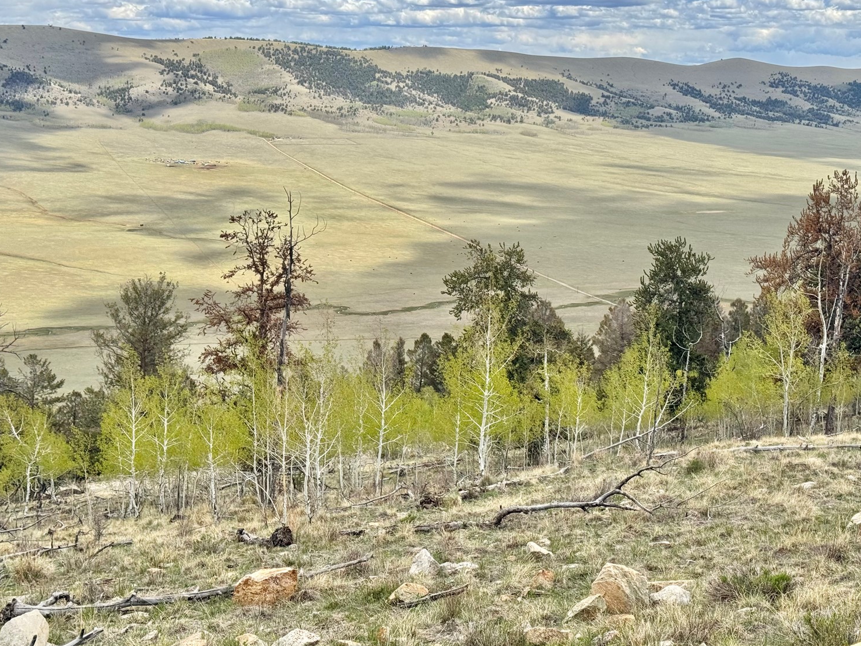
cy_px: 302
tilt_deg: -10.7
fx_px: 1293
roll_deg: -0.3
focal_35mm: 52
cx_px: 445
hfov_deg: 36.8
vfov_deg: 28.0
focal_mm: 6.76
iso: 64
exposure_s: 1/4049
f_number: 1.78
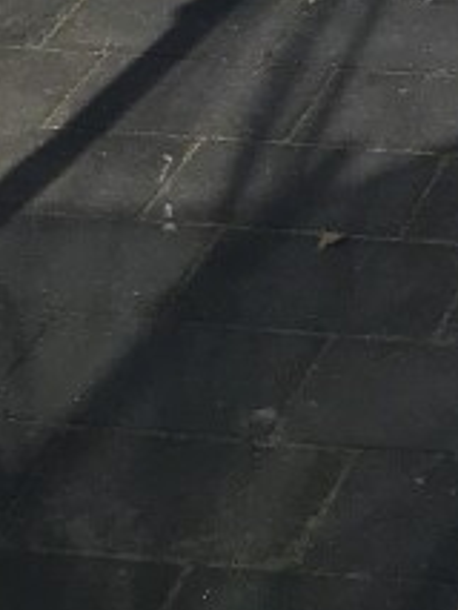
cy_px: -581
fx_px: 2961
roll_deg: +0.4
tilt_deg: -12.1
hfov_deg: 8.3
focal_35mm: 168
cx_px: 959
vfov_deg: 10.8
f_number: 1.8
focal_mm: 3.99
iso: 20
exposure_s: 1/2994
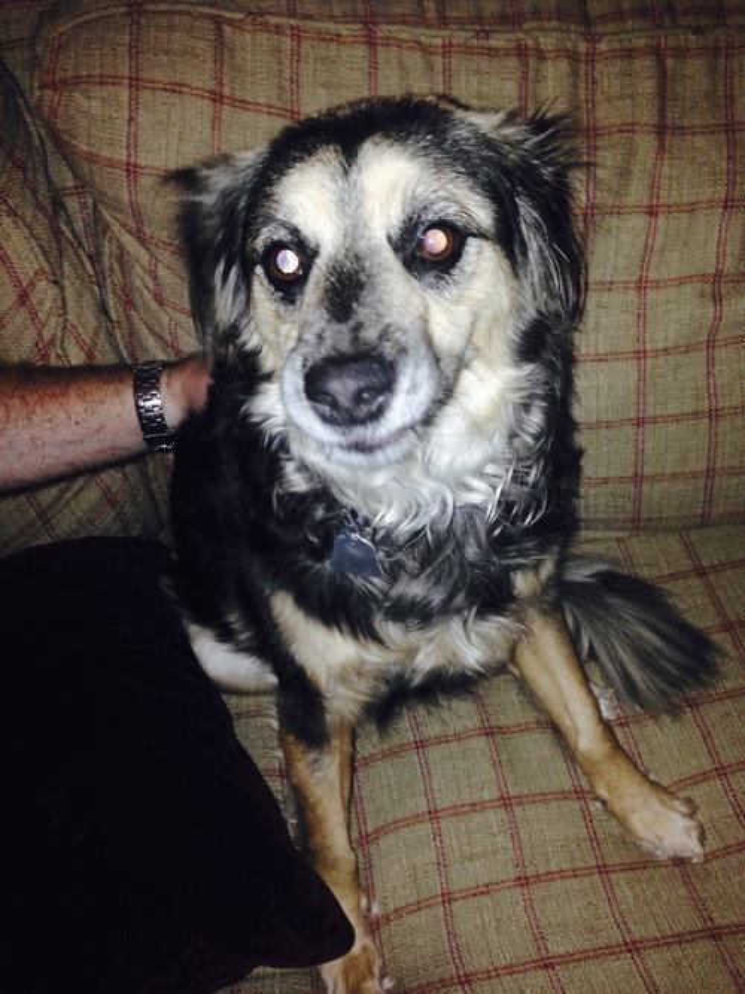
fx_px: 947
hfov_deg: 42.9
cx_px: 372
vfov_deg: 55.4
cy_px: 497
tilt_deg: -47.5
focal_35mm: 33
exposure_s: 1/16
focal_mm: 4.12
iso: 100
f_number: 2.4
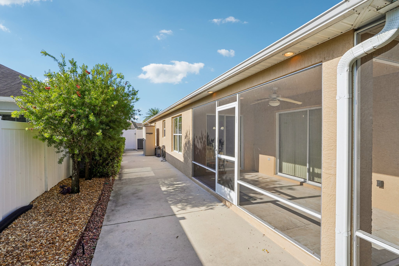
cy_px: 133
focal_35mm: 17
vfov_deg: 70.4
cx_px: 200
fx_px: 188
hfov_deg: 93.3
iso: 100
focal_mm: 17
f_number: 20
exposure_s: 1/40
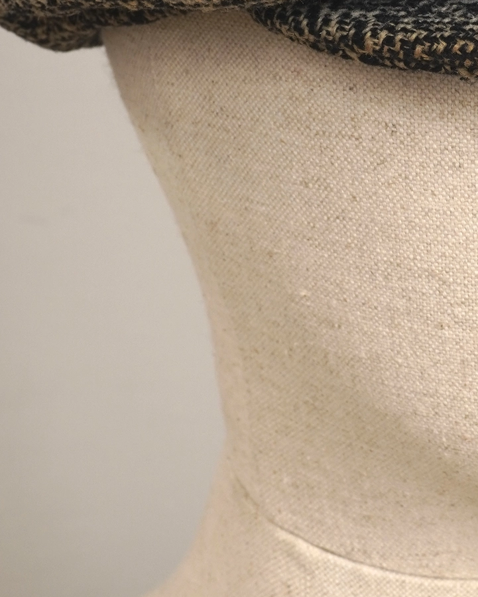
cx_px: 446
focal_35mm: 144
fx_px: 2546
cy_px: 154
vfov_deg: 13.3
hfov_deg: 10.7
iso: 250
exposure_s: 1/25
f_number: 8
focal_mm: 32
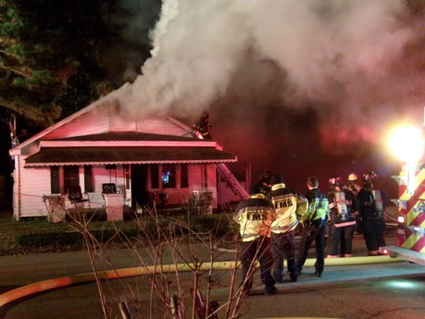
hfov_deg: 45.8
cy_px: 160
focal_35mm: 41
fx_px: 503
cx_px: 212
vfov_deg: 35.1
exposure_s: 1/17
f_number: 3.6
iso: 800
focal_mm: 7.2
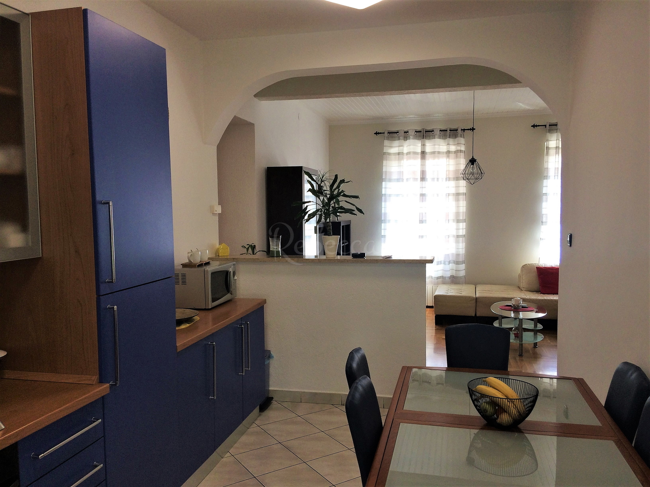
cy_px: 244
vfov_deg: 48.2
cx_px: 325
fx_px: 545
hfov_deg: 61.7
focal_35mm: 29
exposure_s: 1/100
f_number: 2.2
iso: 64
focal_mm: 4.15
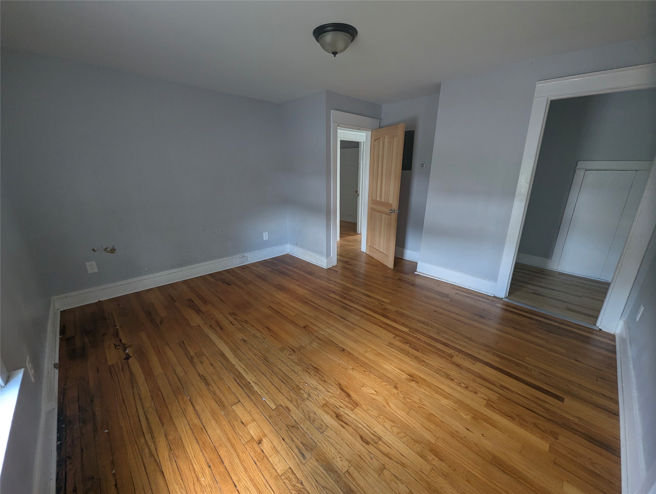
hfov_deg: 106.1
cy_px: 247
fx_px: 247
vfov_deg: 90.1
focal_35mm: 13
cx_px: 328
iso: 113
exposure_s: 1/23.8
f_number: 2.2
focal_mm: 1.95
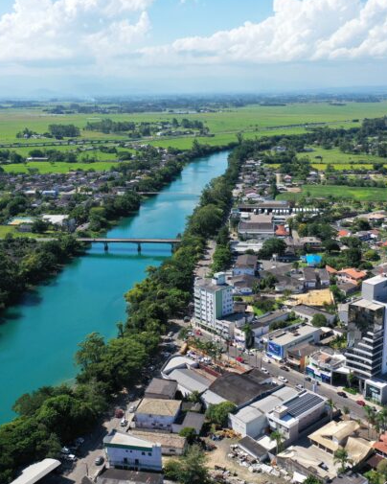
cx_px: 230
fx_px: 573
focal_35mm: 40
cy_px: 241
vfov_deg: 45.8
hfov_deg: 37.2
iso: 100
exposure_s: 1/2000
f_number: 2.8
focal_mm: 10.26
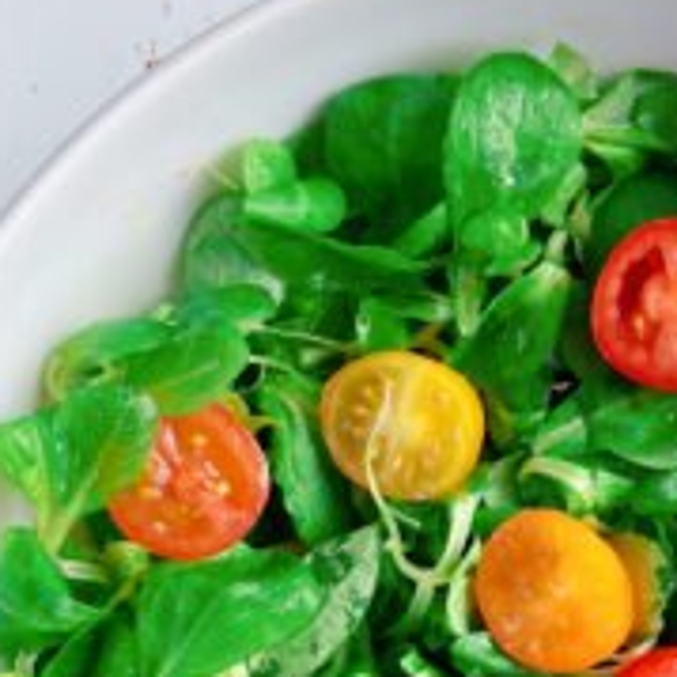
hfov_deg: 20.5
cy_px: 658
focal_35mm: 83
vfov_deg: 20.3
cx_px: 586
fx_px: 1837
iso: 100
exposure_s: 1/50
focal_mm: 3.99
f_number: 1.8
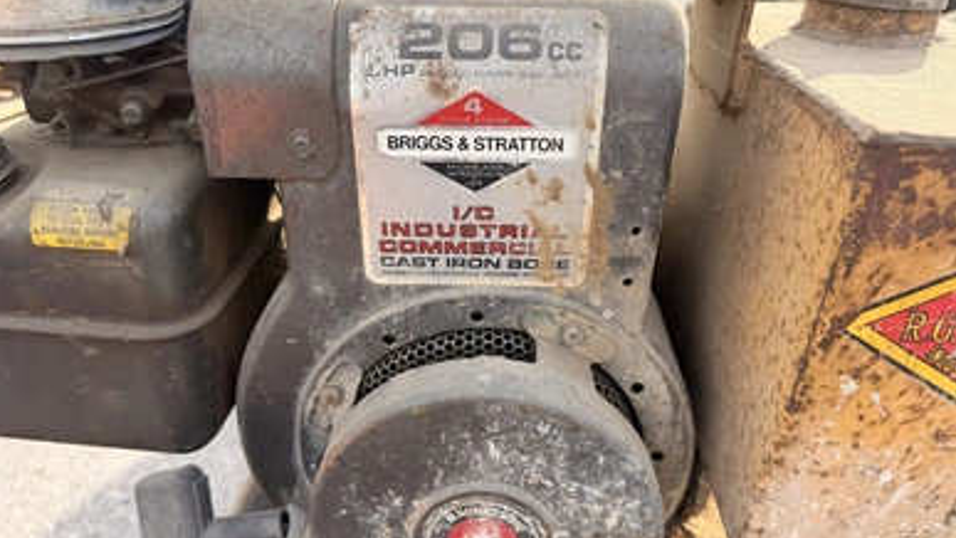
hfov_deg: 69.8
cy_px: 301
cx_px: 464
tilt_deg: -29.7
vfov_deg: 42.9
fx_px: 685
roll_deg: +0.2
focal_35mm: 27
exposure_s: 1/559
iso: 80
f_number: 1.78
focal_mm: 6.76
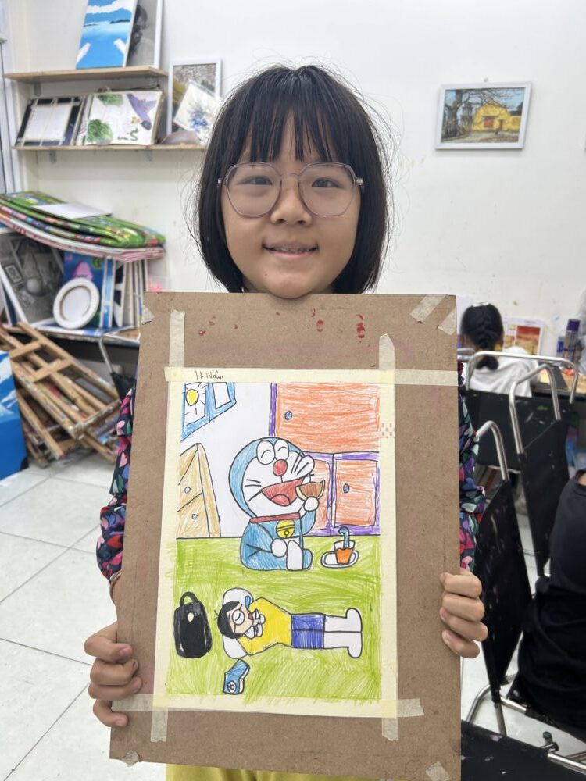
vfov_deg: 67.3
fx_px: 587
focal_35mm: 26
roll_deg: -2.2
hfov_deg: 53.1
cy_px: 390
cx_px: 293
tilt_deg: -16.6
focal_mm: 5.7
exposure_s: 1/111
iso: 32
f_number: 1.5
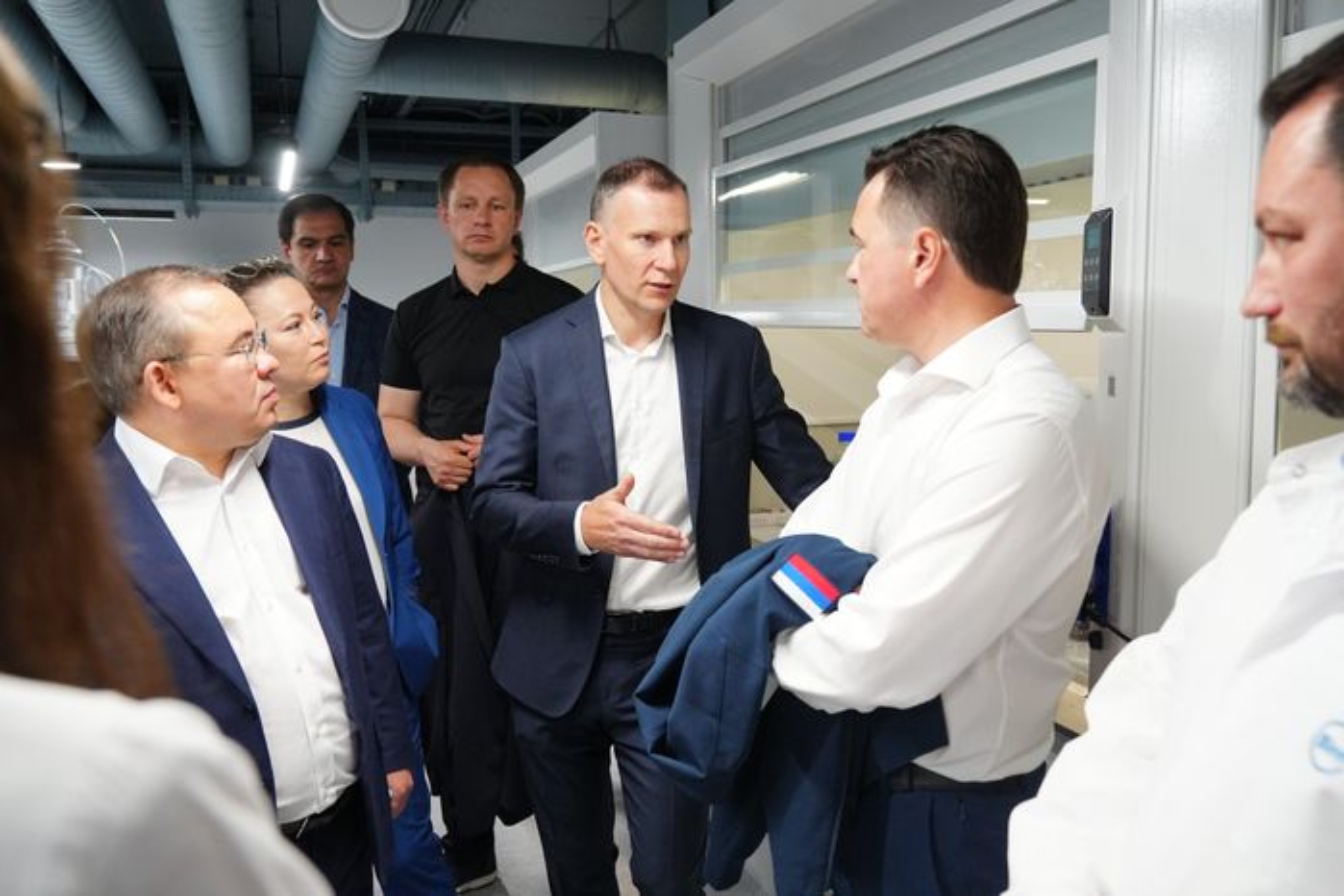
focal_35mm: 29
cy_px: 448
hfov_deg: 63.7
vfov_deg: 45.0
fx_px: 1083
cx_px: 672
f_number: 4.5
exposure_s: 1/400
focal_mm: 29
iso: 4000
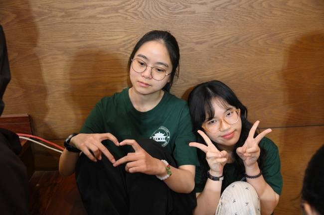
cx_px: 162
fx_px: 342
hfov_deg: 50.7
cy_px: 108
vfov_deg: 35.0
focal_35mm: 38
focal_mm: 38
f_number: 4
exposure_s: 1/100
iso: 5000
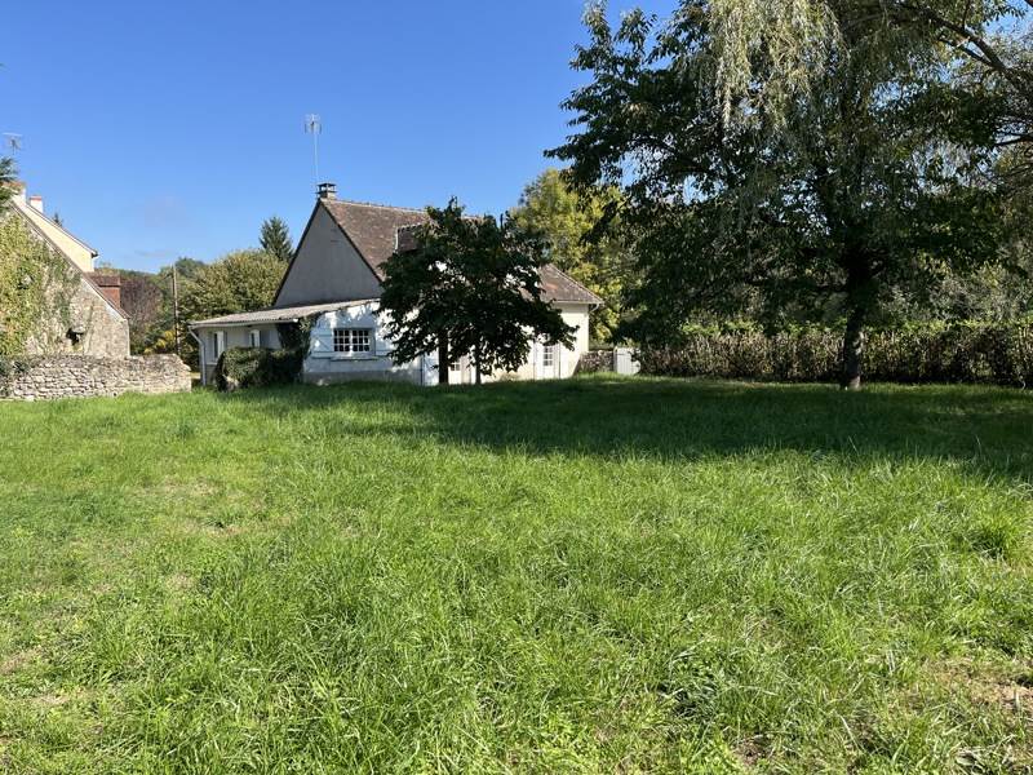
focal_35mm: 26
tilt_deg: -4.8
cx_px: 516
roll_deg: +0.8
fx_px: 776
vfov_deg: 53.1
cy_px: 388
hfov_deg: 67.3
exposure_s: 1/1536
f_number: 1.6
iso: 50
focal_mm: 5.1
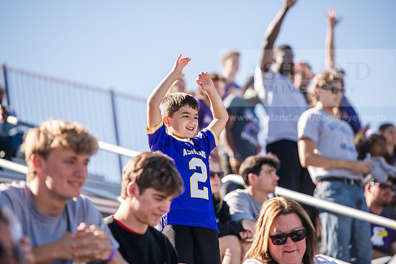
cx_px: 198
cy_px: 132
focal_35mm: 170
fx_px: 1870
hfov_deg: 12.1
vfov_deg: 8.1
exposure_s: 1/640
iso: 125
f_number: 3.2
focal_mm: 170
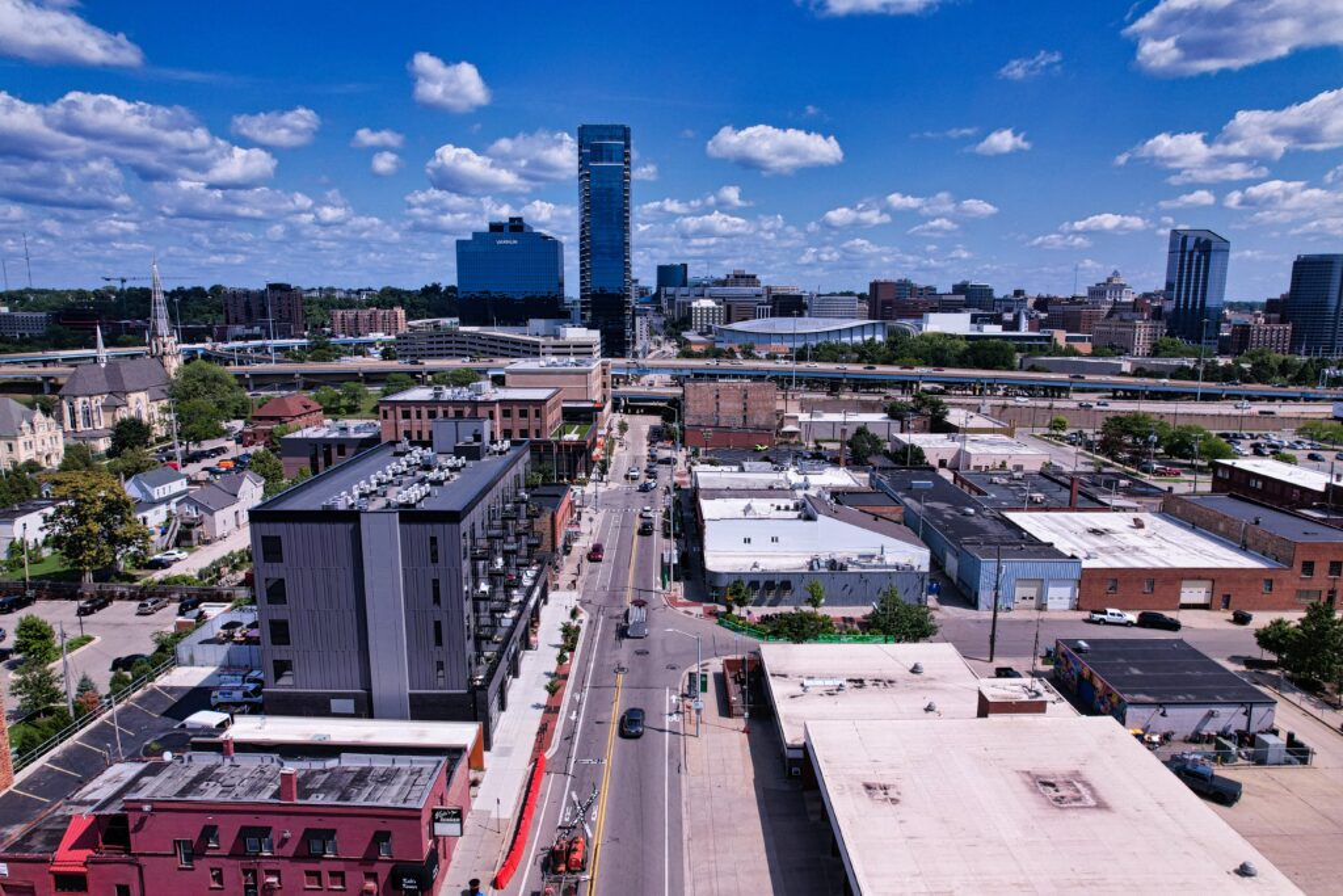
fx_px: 821
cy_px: 448
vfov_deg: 57.2
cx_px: 672
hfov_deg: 78.6
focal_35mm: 22
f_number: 2.8
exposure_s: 1/100
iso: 100
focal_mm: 8.38
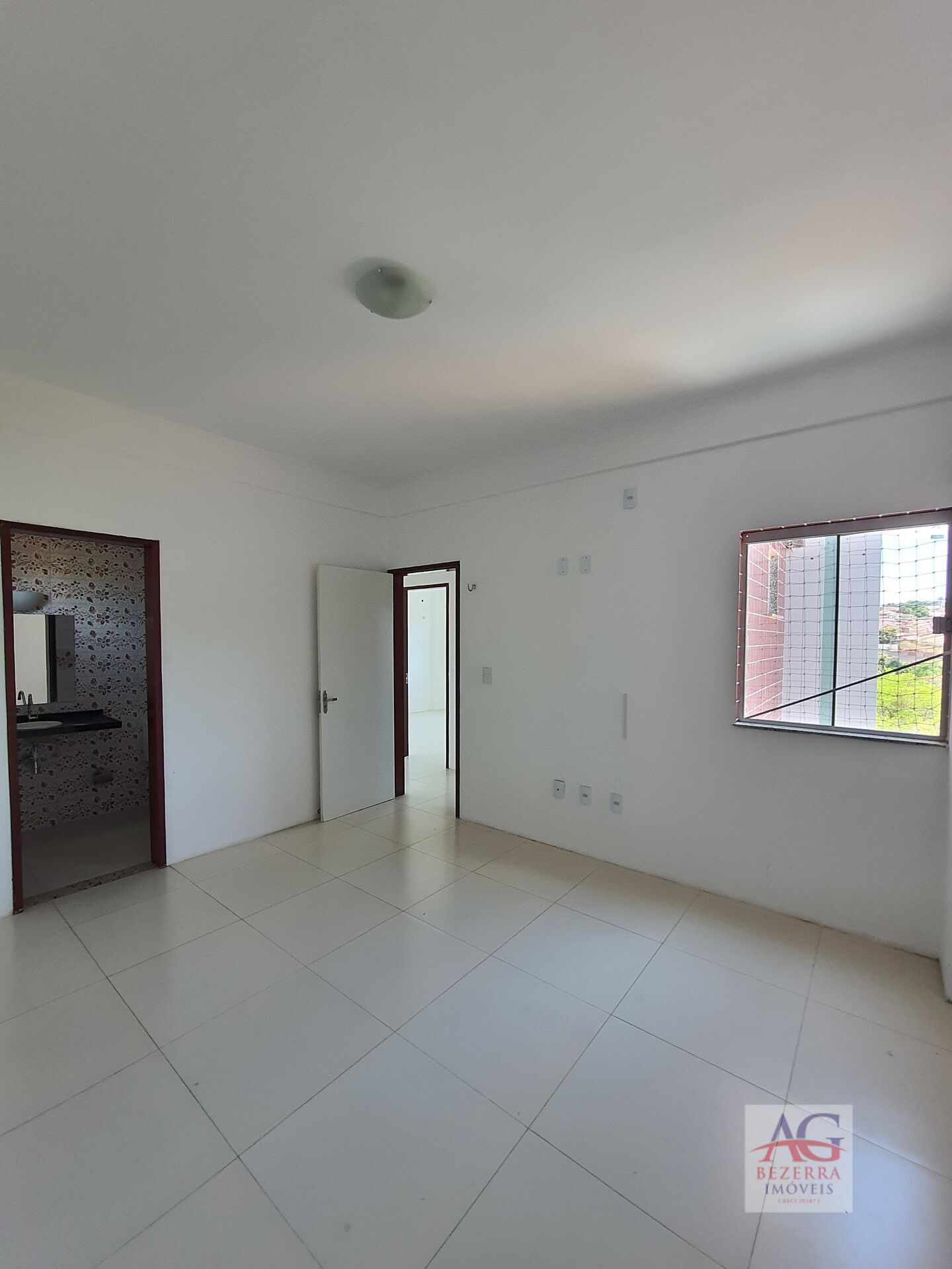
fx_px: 477
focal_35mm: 13
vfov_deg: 106.2
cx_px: 476
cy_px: 634
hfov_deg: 89.9
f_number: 2.2
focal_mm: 1.74
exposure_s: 1/60
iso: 80
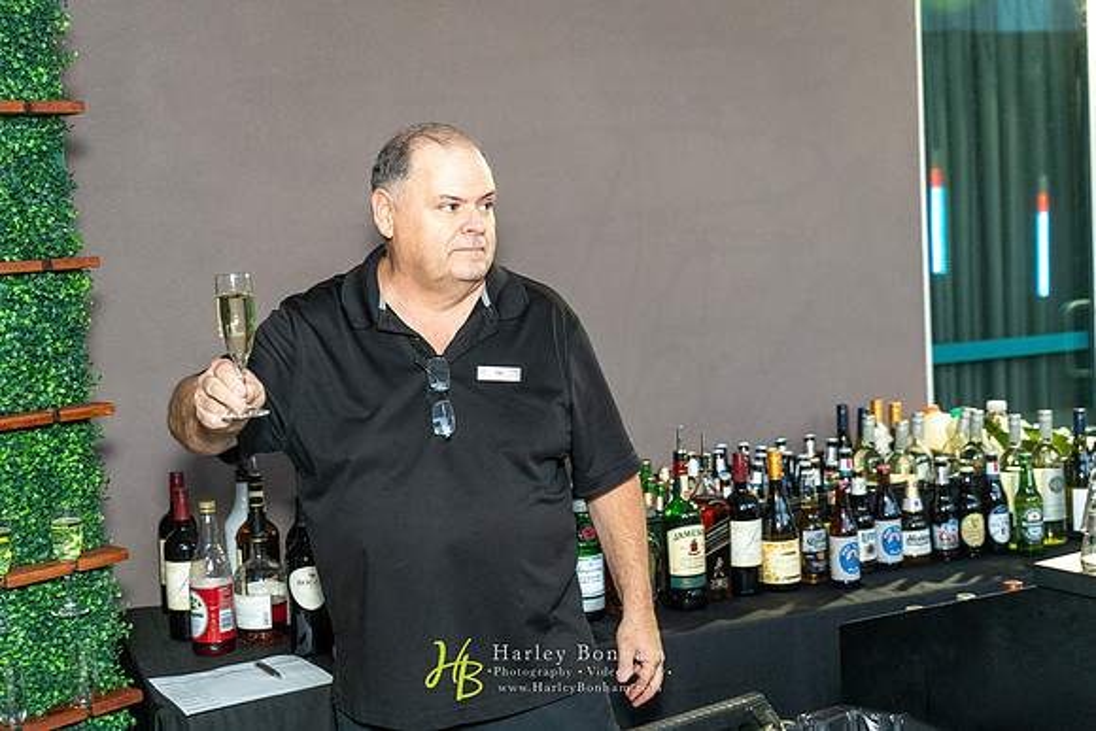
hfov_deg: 41.9
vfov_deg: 28.7
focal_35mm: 47
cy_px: 366
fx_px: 1431
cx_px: 548
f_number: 4
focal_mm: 47
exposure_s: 1/160
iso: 1600
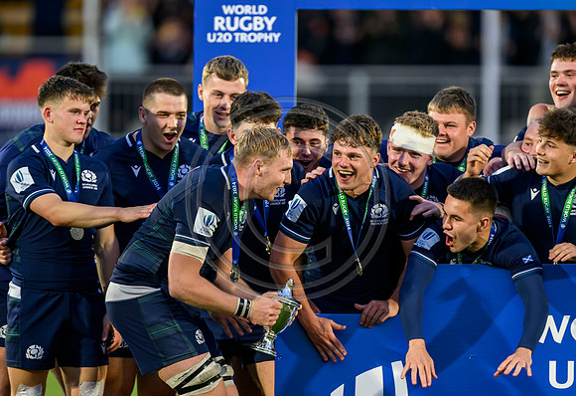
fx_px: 6924
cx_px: 279
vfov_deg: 3.3
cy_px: 198
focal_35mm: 429
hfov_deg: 4.8
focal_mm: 400
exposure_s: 1/1000
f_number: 3.2
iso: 3200
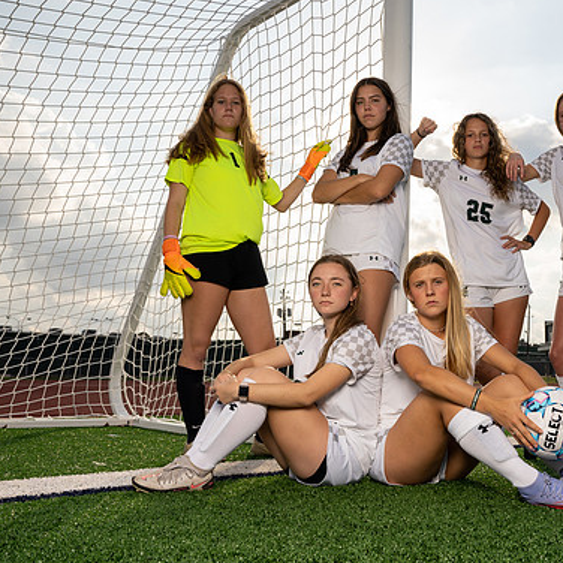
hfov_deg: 43.4
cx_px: 367
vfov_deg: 43.9
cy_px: 279
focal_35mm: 38
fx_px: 699
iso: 100
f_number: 9
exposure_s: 1/250
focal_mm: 29
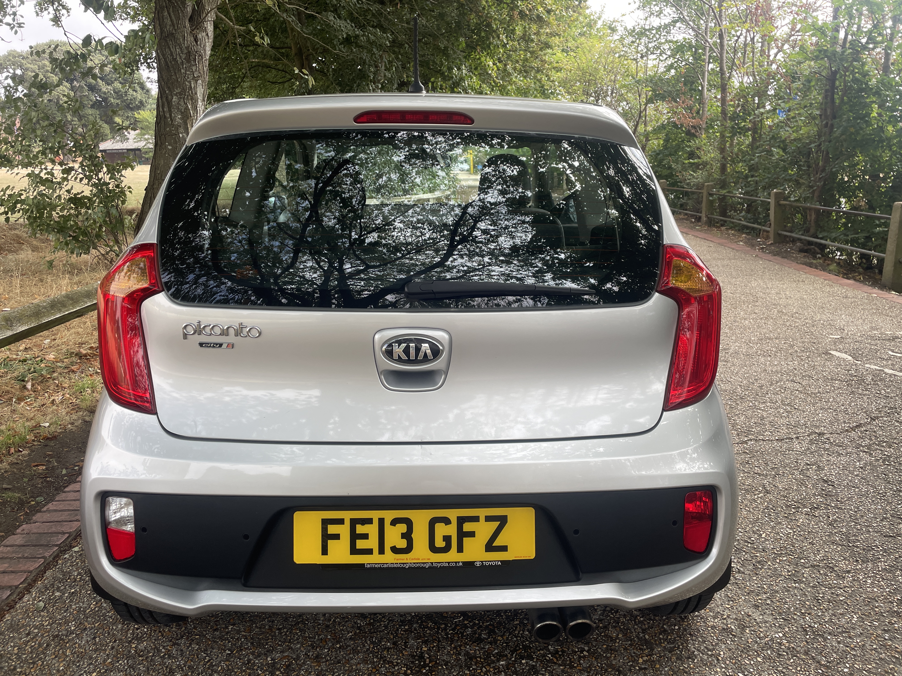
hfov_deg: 67.3
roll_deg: +2.5
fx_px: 677
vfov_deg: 53.1
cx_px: 451
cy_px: 338
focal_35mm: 26
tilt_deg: -14.1
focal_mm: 4.2
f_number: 1.6
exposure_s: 1/410
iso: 32
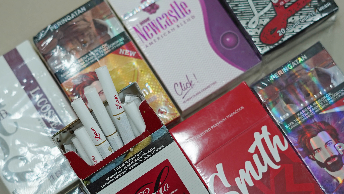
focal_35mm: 79
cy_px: 112
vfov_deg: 15.3
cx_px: 172
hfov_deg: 26.8
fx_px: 721
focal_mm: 50
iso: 400
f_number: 2.8
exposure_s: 1/60
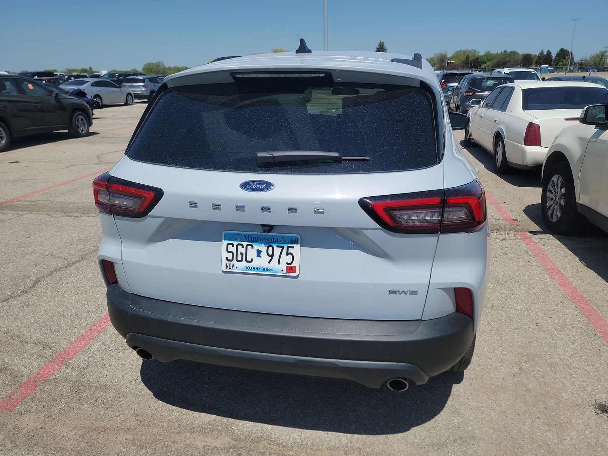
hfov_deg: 69.4
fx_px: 439
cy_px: 219
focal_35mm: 25
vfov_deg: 54.9
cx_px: 311
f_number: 1.8
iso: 50
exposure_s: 1/1654
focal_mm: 6.7
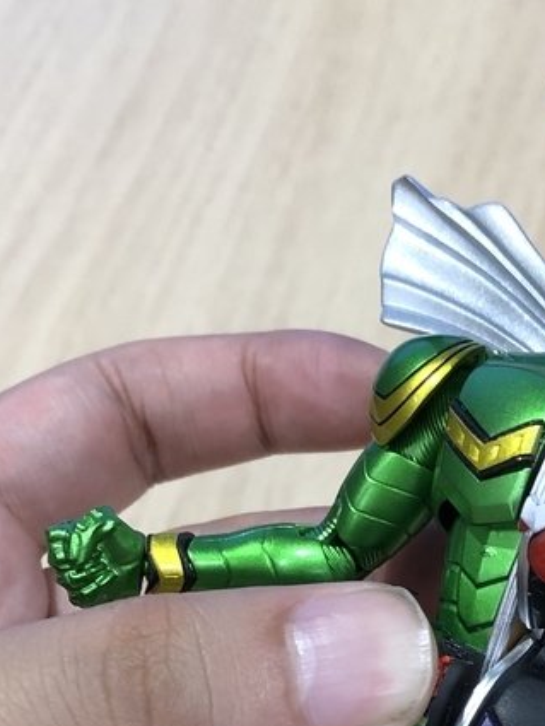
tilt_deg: -51.0
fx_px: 1658
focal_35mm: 79
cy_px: 793
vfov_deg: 23.3
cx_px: 408
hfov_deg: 18.6
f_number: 1.8
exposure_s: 1/25
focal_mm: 3.99
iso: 32
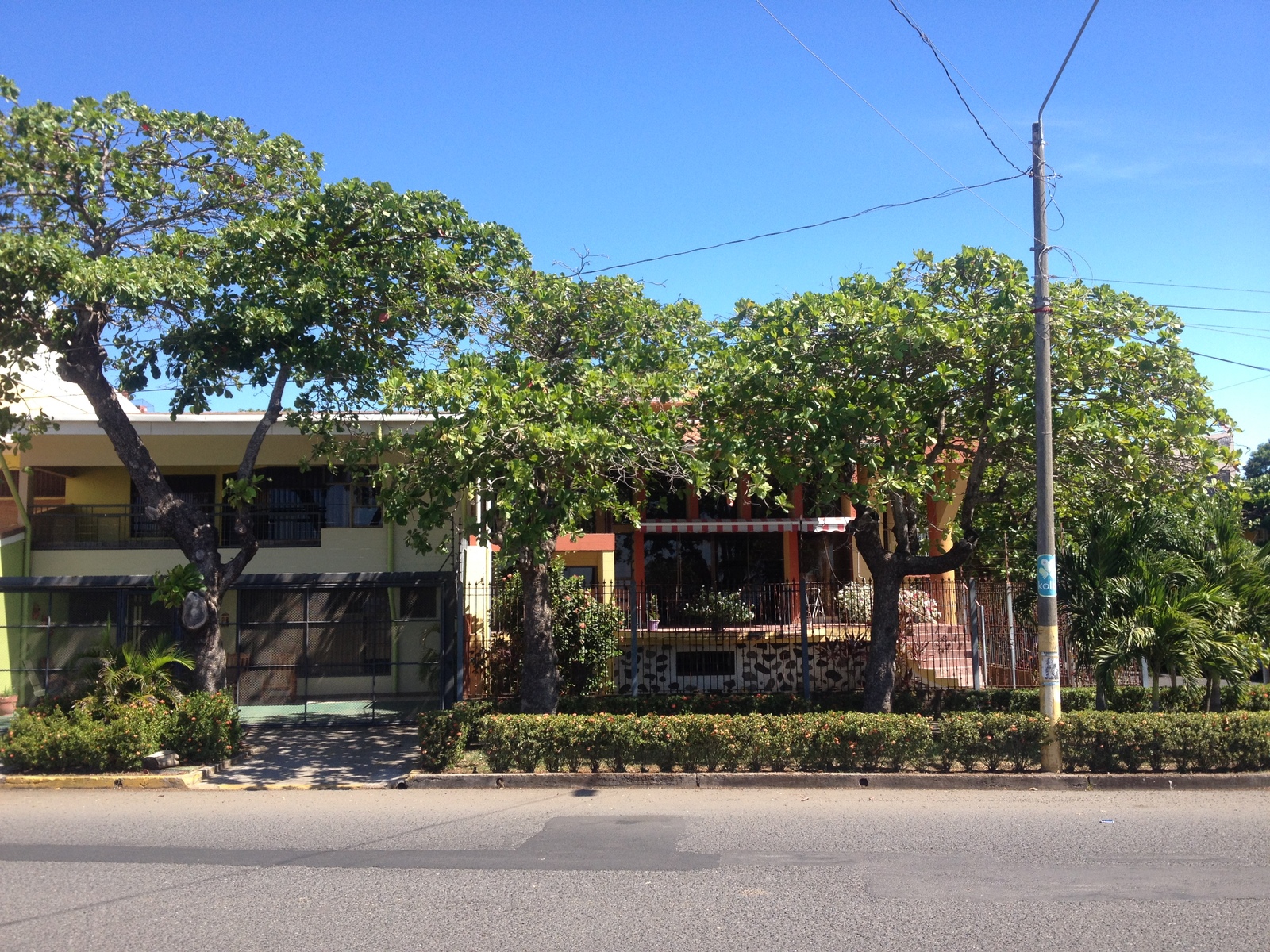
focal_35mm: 35
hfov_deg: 52.6
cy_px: 476
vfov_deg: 40.7
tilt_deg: +2.7
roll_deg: +0.9
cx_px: 635
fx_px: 1284
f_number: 2.4
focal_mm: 4.28
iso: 50
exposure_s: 1/789
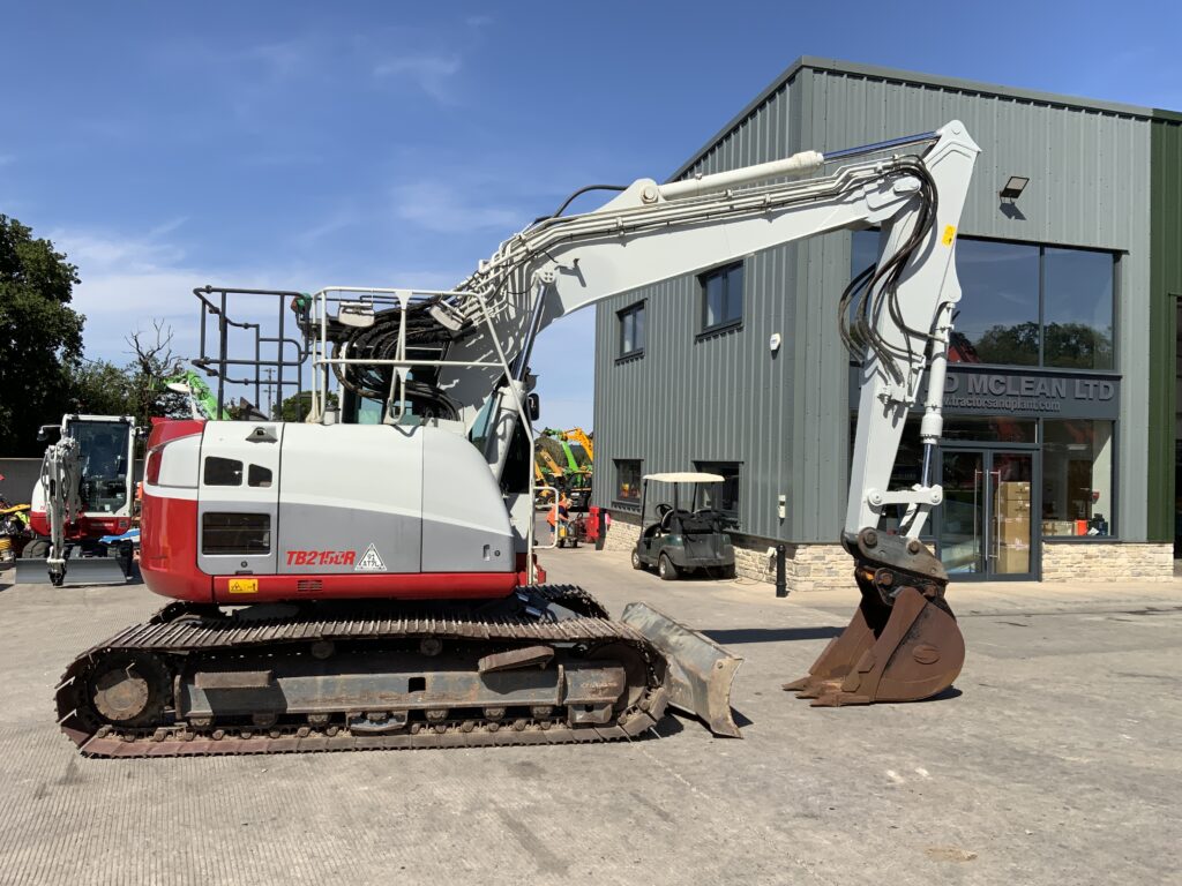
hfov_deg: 61.7
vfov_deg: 48.2
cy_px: 443
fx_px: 990
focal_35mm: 29
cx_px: 591
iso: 16
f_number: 1.8
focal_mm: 3
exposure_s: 1/2427
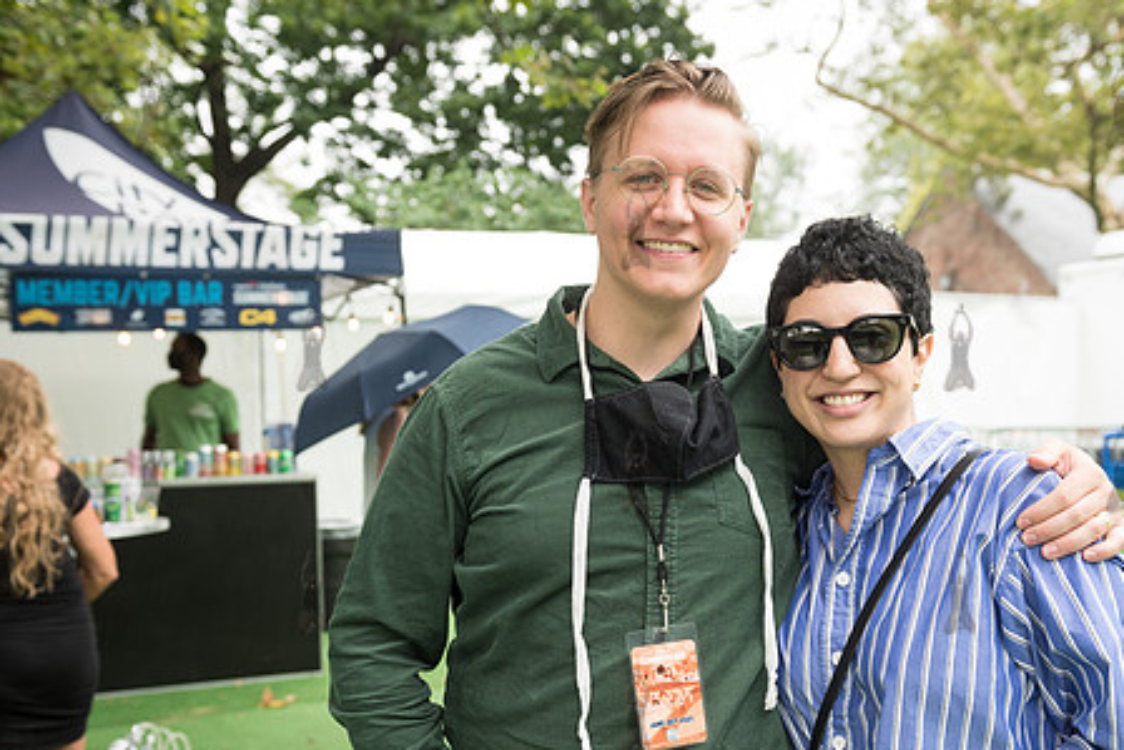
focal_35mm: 44
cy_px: 468
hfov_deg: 44.4
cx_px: 635
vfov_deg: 30.4
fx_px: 1374
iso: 160
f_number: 4
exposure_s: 1/60
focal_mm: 34
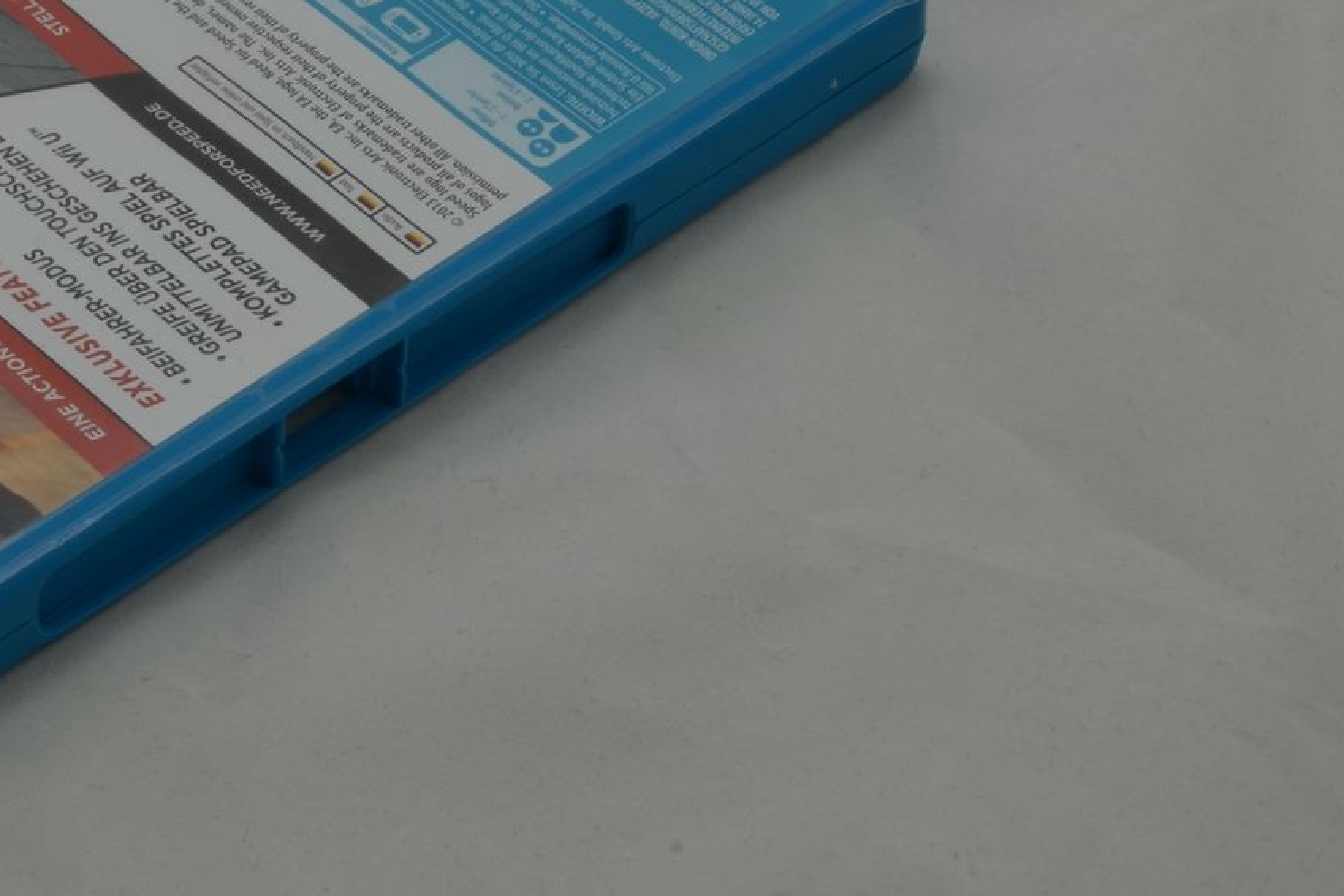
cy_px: 183
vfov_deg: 10.8
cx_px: -22
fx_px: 4741
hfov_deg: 15.8
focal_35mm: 127
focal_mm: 40
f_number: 20
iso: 100
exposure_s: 1/3
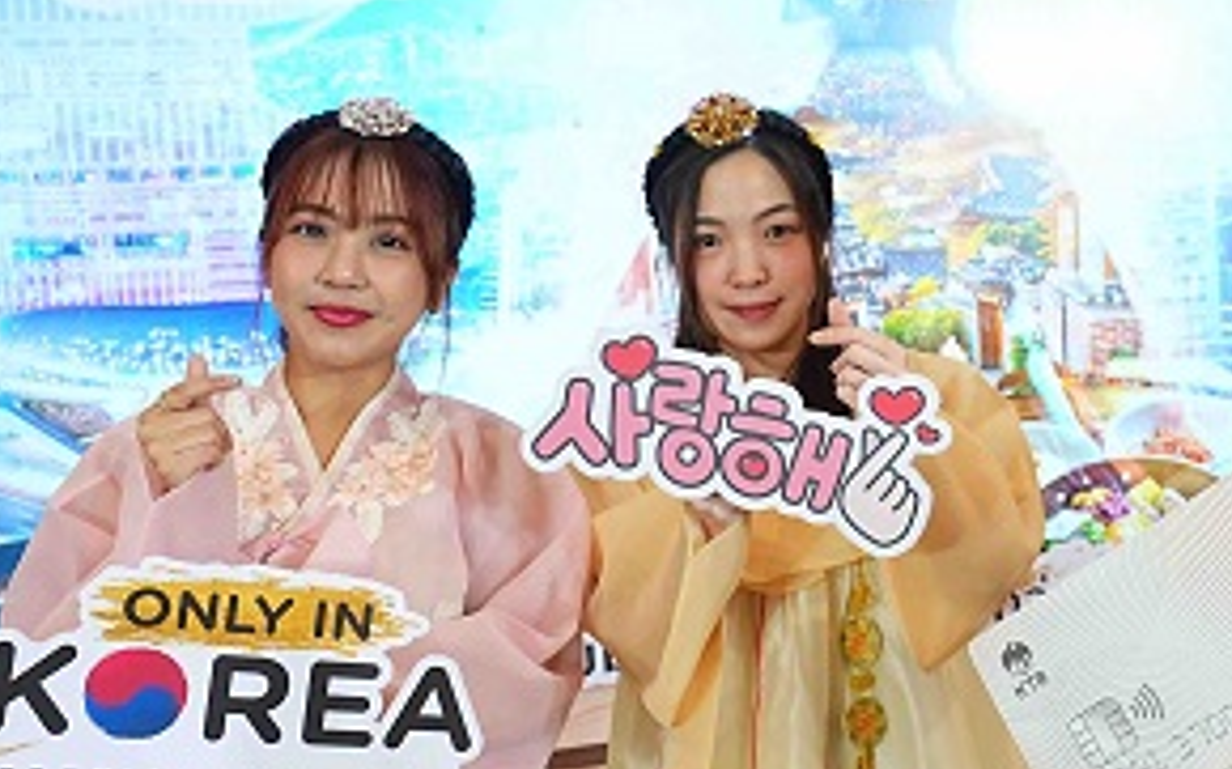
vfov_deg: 22.0
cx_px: 1325
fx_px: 1980
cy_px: 399
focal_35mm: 59
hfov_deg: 31.1
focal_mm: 24
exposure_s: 1/100
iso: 1000
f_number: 4.5
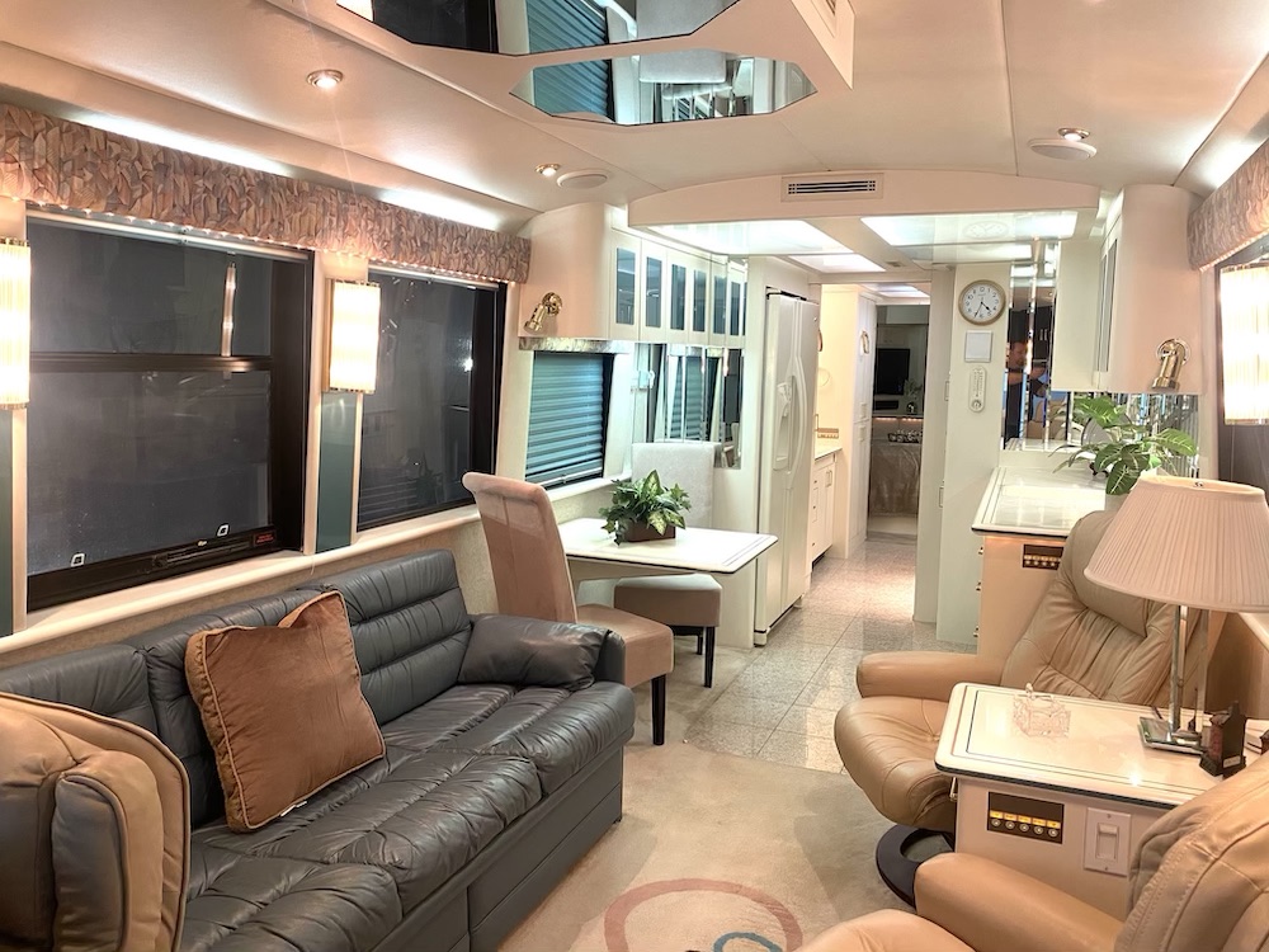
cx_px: 634
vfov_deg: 53.1
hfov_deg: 67.3
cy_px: 476
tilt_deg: -7.5
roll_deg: -1.1
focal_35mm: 26
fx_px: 953
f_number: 1.8
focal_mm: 4.25
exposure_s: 1/60
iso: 250
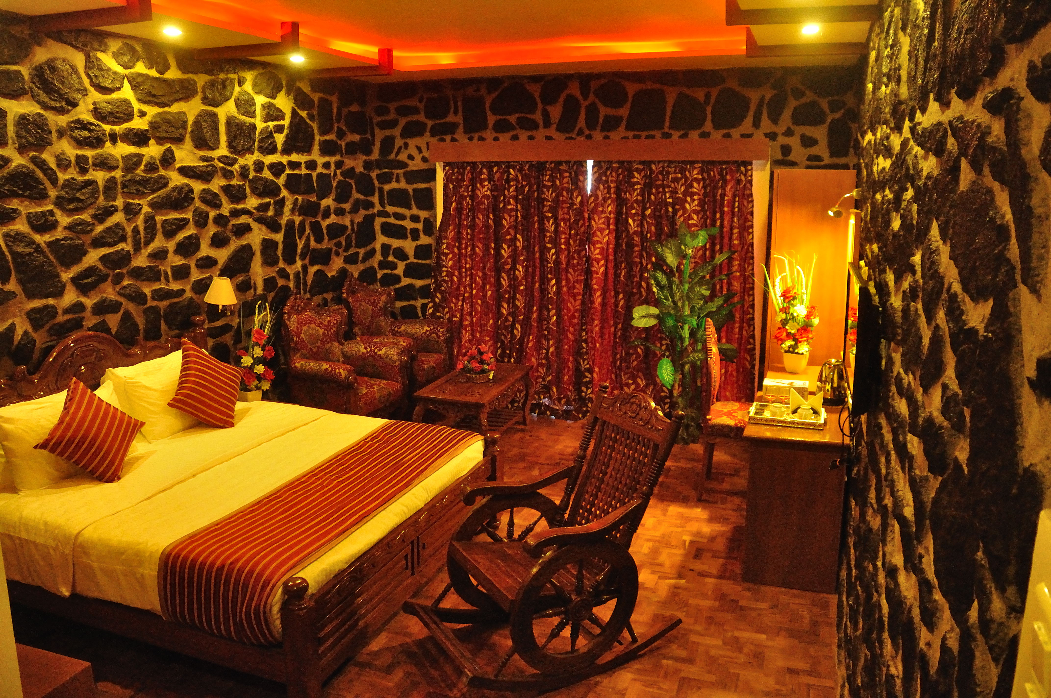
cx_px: 526
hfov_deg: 62.0
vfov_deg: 43.5
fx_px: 875
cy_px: 349
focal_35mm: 30
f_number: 4
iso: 3200
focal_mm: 20
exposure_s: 1/25
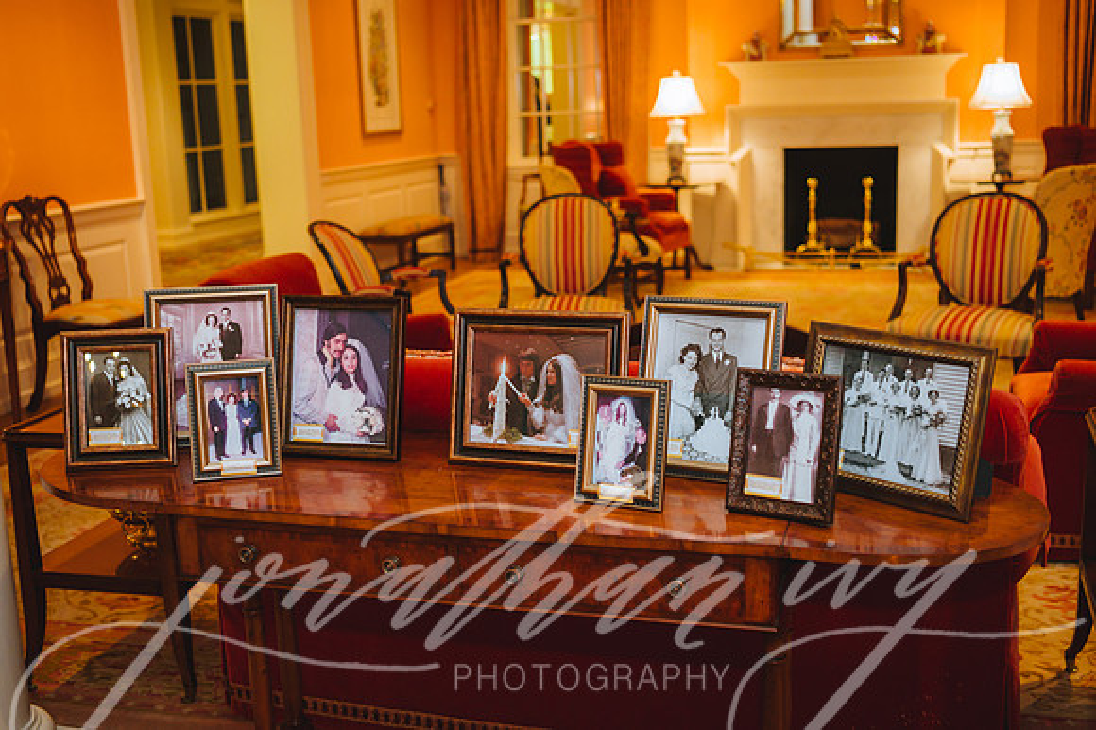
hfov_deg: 46.4
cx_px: 548
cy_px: 365
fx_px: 1278
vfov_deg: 31.9
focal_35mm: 42
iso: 2000
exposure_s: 1/100
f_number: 2.8
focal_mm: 42
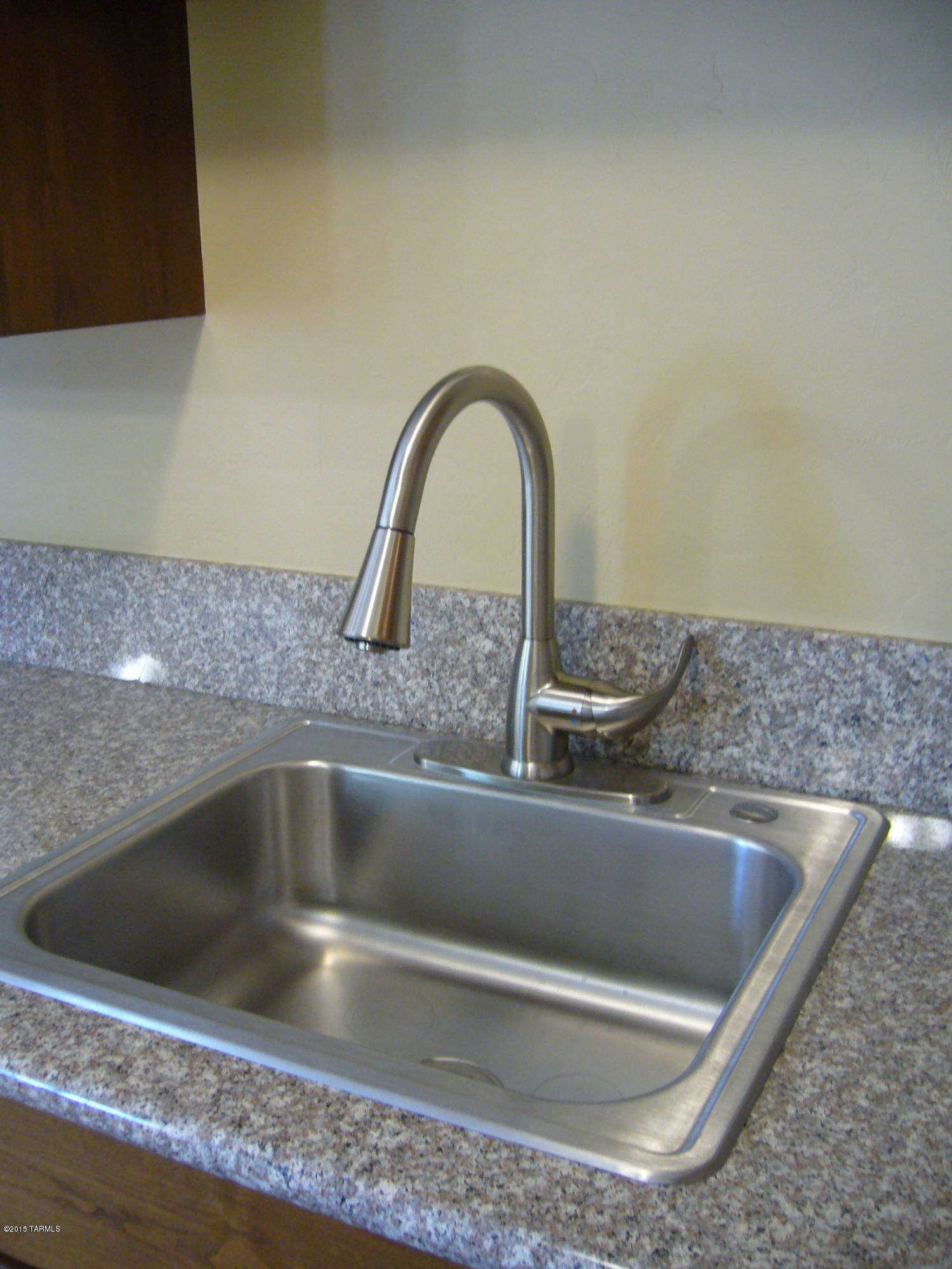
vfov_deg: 52.6
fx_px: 1283
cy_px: 634
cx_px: 476
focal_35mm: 35
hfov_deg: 40.7
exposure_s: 1/8
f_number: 2.8
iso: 200
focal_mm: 5.8
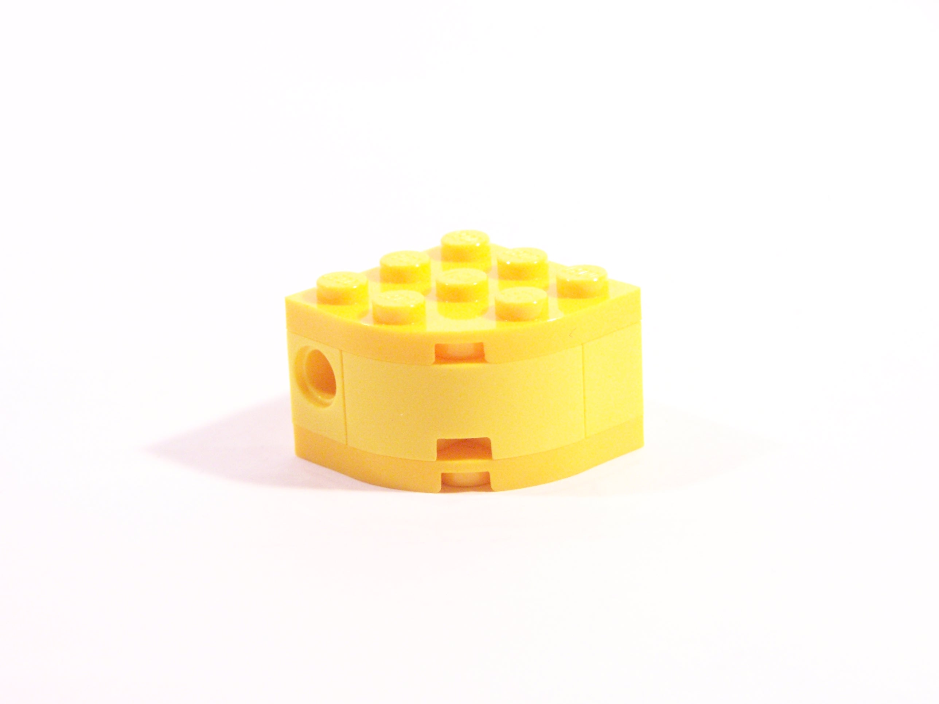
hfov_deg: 18.7
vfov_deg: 14.1
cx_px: 470
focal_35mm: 105
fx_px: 2848
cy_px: 352
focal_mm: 17.5
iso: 400
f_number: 3.6
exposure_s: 1/30
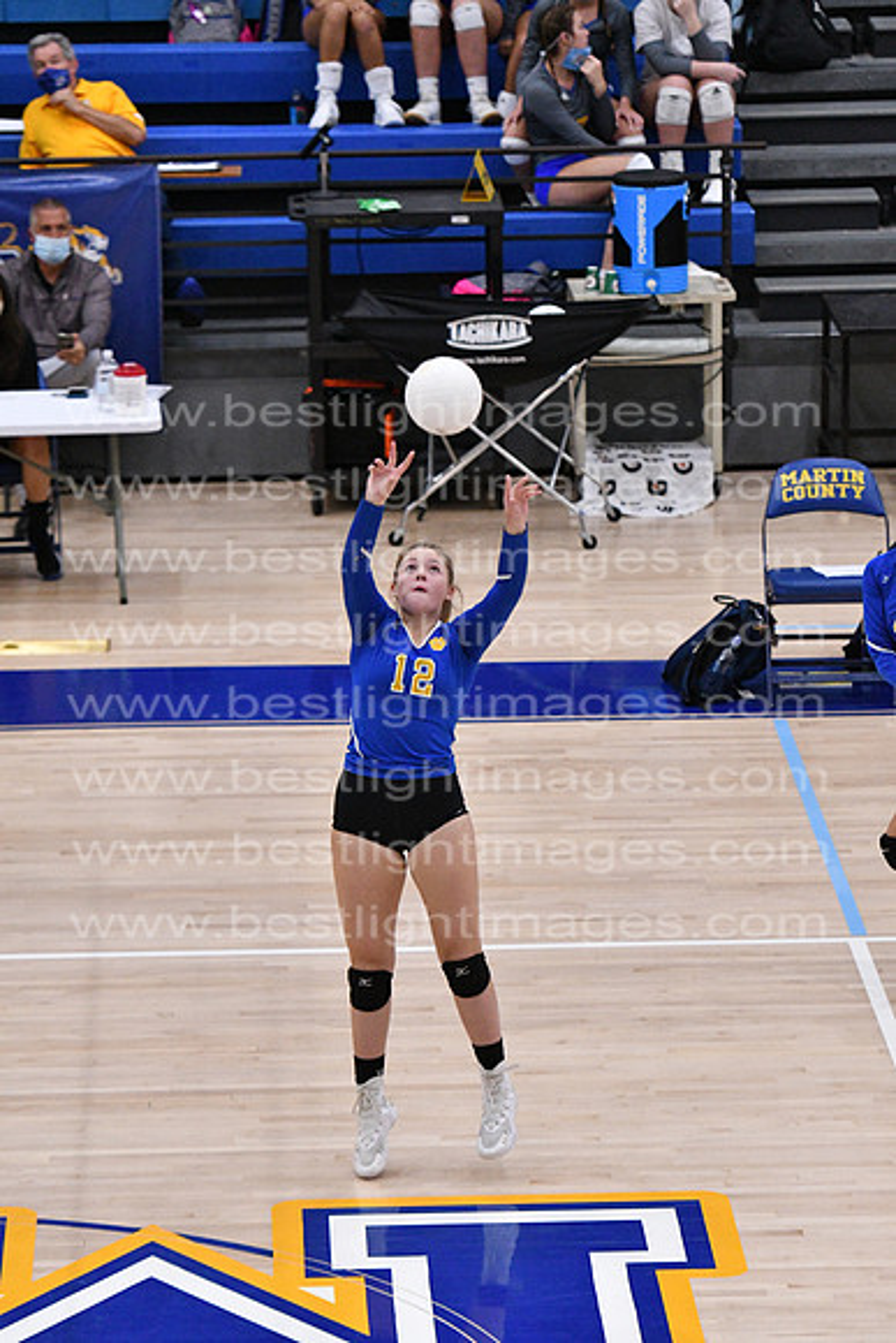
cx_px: 448
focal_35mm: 183
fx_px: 6827
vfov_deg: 11.2
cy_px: 672
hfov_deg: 7.5
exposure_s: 1/1250
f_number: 3.2
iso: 6400
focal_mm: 122
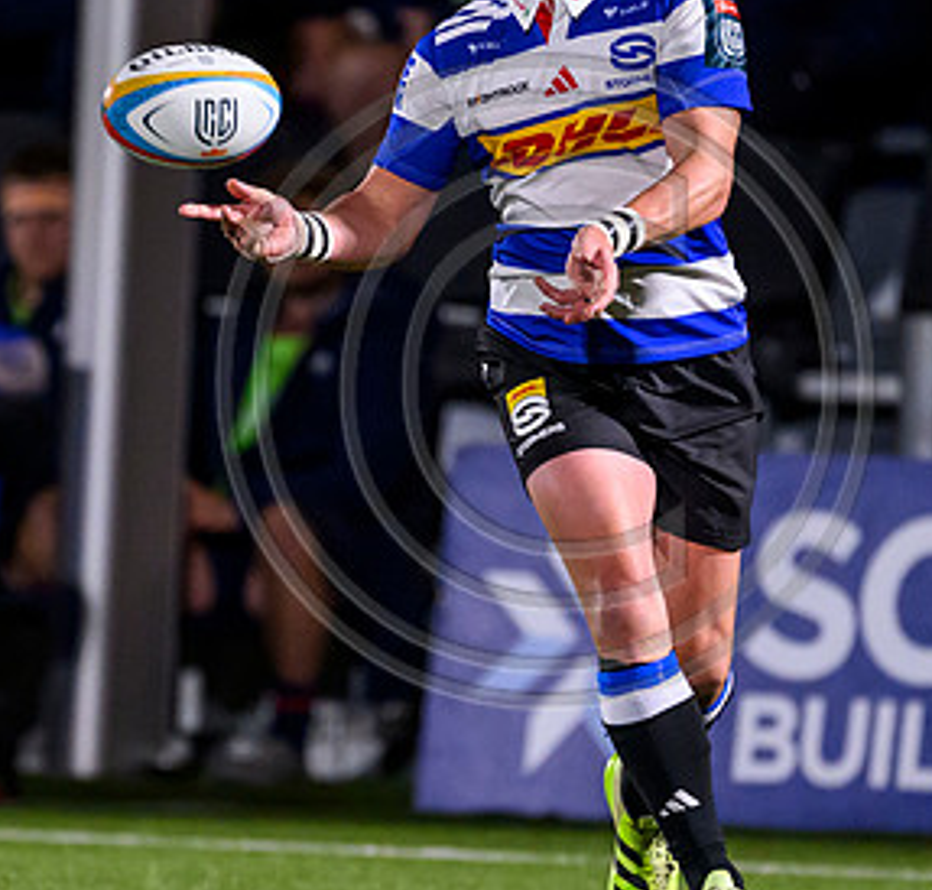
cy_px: 447
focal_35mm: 1467
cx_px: 301
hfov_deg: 1.2
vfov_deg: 1.2
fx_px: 43686
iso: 6400
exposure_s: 1/1000
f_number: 4
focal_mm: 560
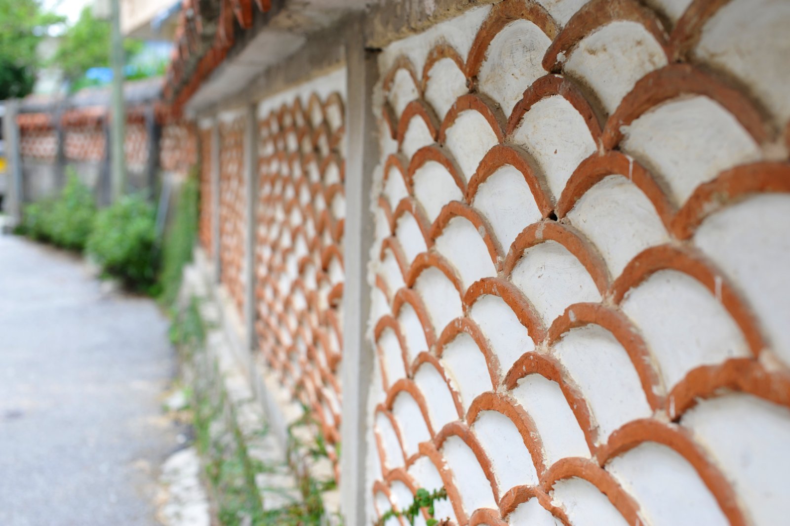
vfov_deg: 27.0
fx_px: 1097
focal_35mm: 50
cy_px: 263
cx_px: 395
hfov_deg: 39.6
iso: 200
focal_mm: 50
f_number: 5
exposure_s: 1/100
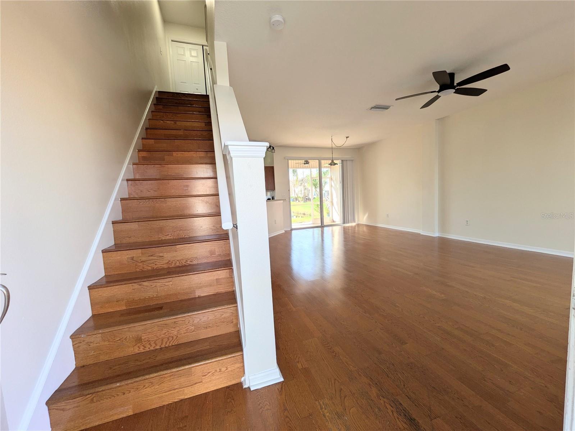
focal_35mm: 14
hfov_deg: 102.1
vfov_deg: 85.7
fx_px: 233
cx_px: 288
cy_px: 216
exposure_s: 1/126
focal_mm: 1.83
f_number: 2.2
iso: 50
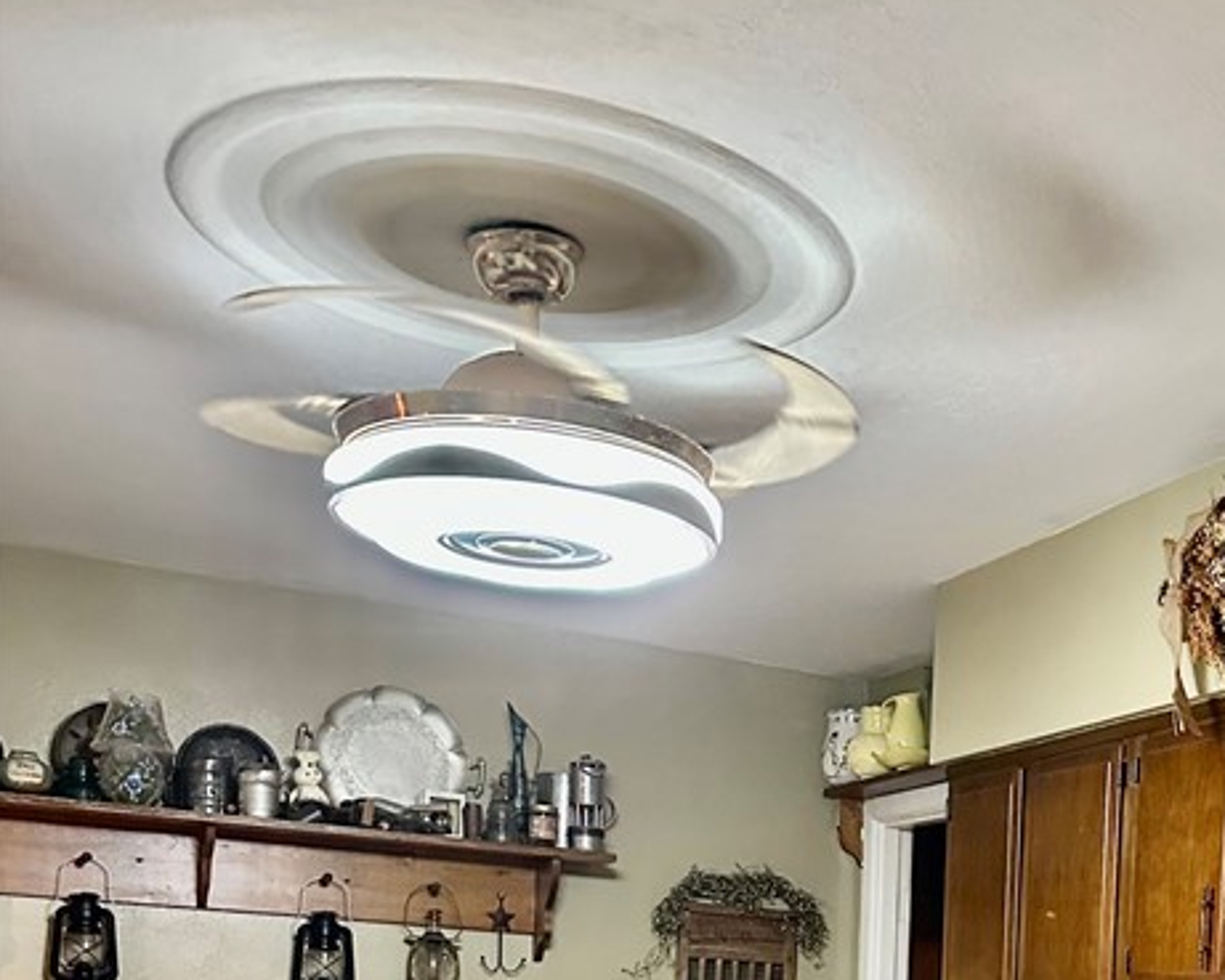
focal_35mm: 52
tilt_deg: -2.5
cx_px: 1012
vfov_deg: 26.2
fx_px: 1886
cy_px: 1155
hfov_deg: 34.7
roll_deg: -2.7
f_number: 1.78
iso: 800
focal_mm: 6.86
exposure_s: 1/60
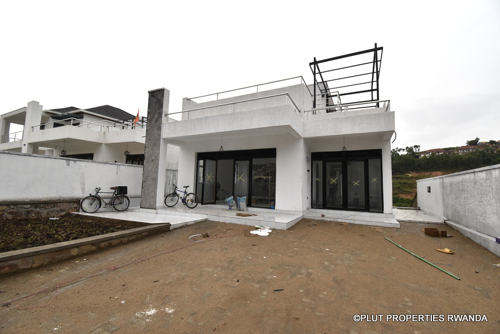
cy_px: 167
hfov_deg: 100.3
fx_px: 209
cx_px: 250
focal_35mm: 15
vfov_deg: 77.4
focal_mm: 10
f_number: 8
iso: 320
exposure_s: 1/500
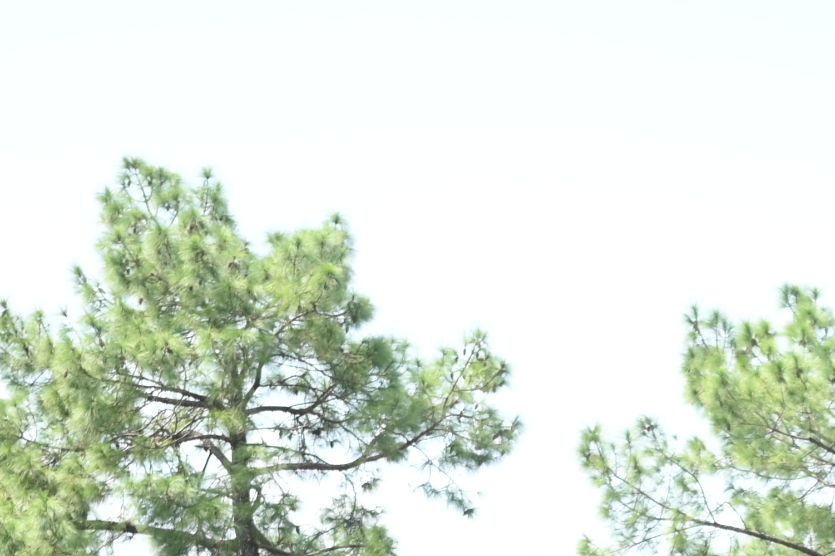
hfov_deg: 14.4
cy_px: 801
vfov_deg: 9.5
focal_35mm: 141
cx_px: 802
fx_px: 3268
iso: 400
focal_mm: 35
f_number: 1.8
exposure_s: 1/5000
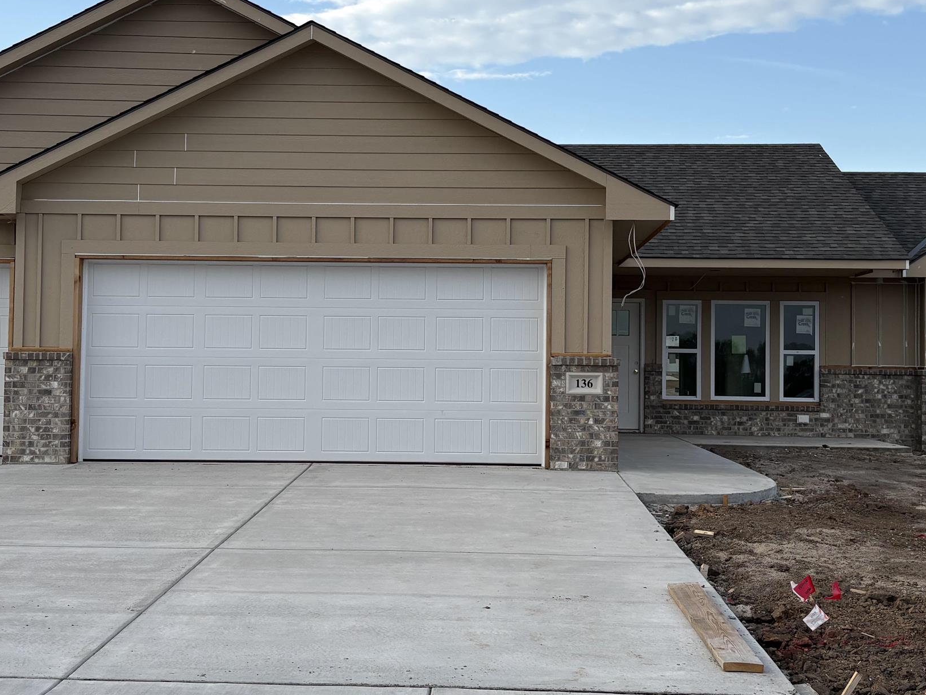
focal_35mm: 49
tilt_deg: +3.1
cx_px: 443
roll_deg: +0.4
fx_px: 1311
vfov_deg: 29.7
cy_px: 322
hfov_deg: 38.9
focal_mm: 5.96
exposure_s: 1/1311
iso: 50
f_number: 1.6
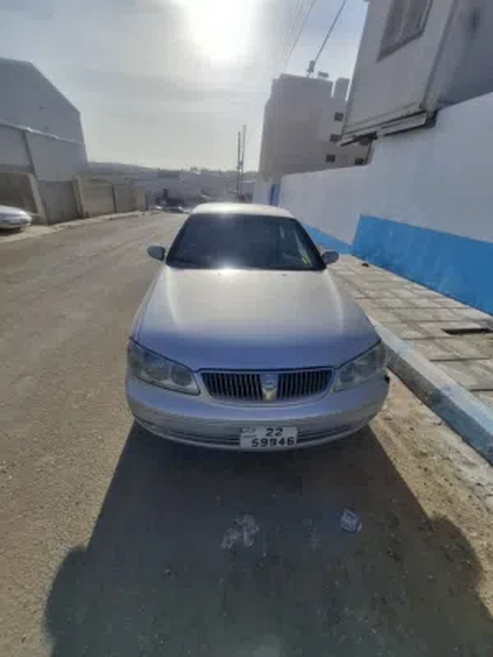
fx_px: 247
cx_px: 246
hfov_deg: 89.9
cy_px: 328
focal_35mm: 13
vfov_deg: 106.2
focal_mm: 1.74
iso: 40
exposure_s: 1/3086
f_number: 2.2
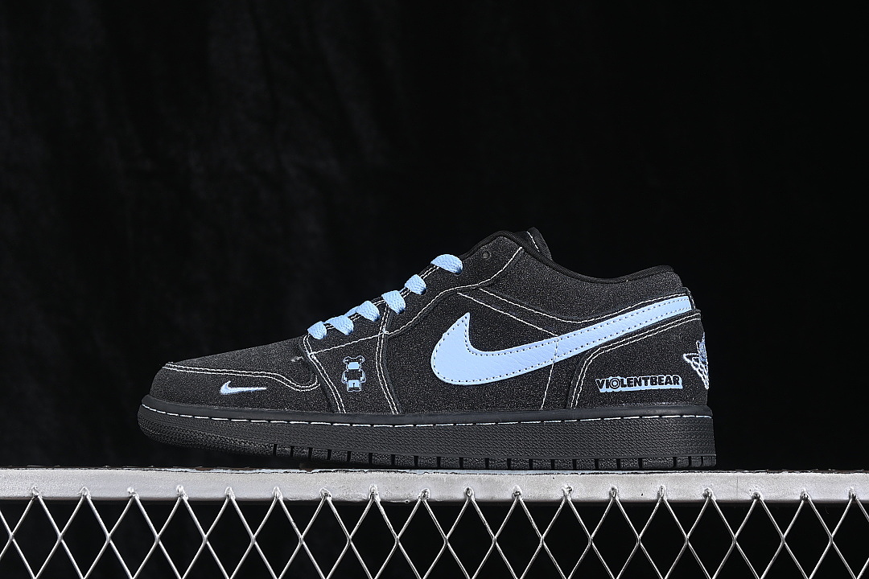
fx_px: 1810
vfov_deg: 18.2
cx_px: 434
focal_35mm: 75
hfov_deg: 27.0
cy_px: 290
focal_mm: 50
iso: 160
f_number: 6.3
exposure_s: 1/60
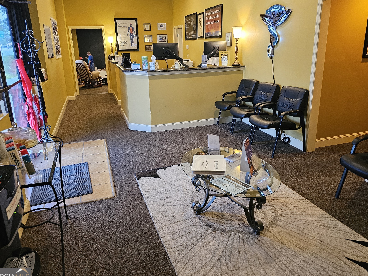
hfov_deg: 67.3
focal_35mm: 26
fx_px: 276
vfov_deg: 53.0
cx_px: 192
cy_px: 128
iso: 500
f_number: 1.7
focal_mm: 6.3
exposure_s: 1/60
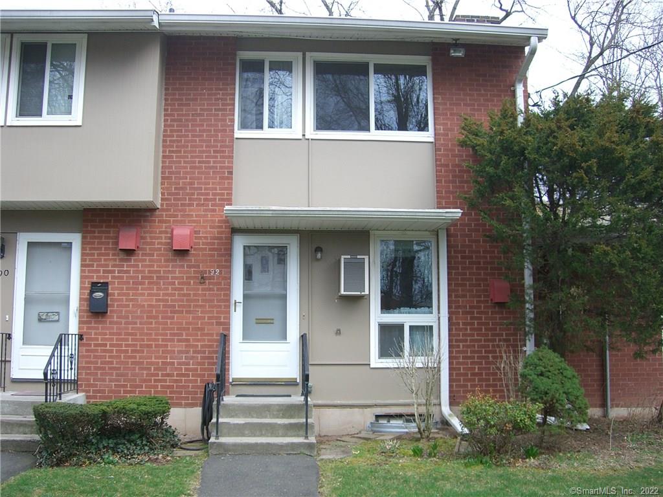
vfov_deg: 37.7
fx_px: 728
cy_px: 248
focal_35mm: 38
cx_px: 332
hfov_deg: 49.0
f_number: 2.7
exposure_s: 1/250
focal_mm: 6.2
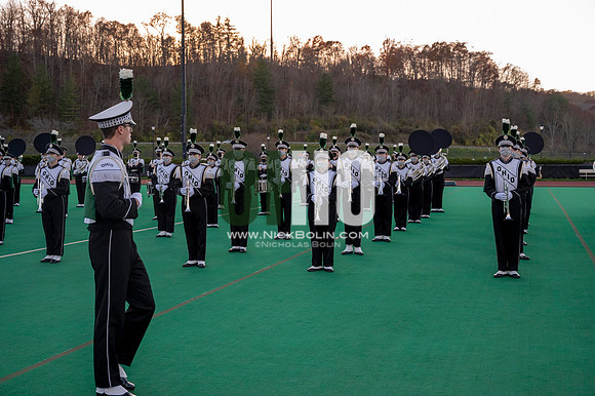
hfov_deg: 39.6
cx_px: 298
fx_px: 826
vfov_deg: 27.0
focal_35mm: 50
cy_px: 198
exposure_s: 1/2000
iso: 2000
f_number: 4
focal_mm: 50
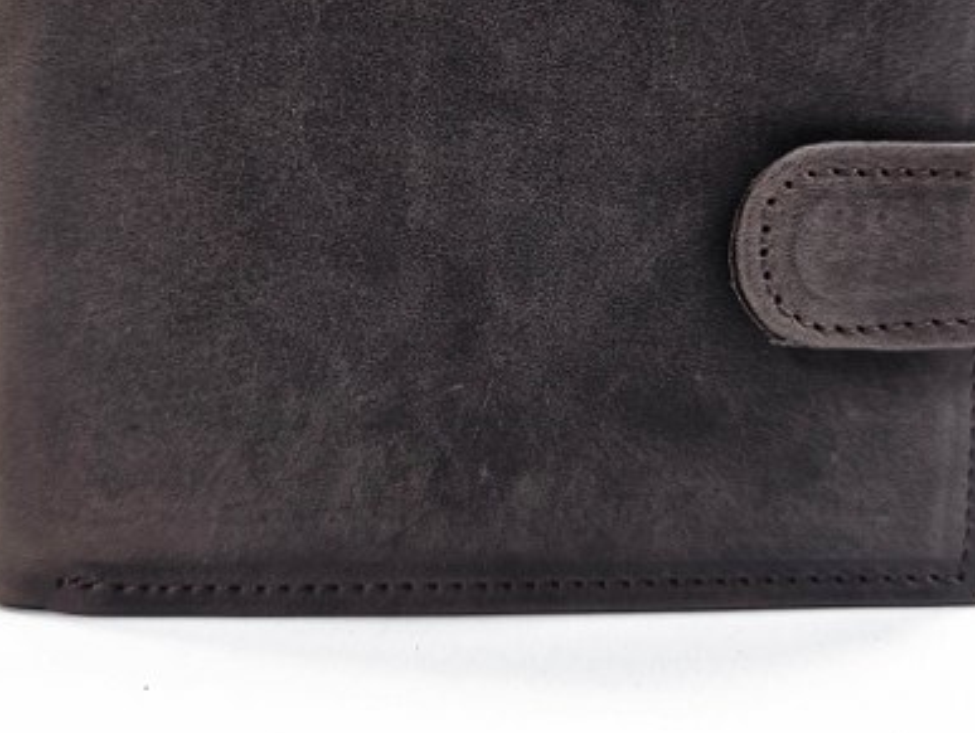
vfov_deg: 36.9
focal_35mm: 38
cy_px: 186
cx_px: 486
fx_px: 1071
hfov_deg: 48.9
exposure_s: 1/100
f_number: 1.7
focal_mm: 6.3
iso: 20
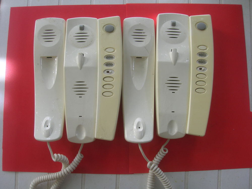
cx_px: 126
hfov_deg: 54.0
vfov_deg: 41.8
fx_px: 248
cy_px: 94
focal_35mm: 34
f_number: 4.9
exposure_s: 1/33.6
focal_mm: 5.7
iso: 50
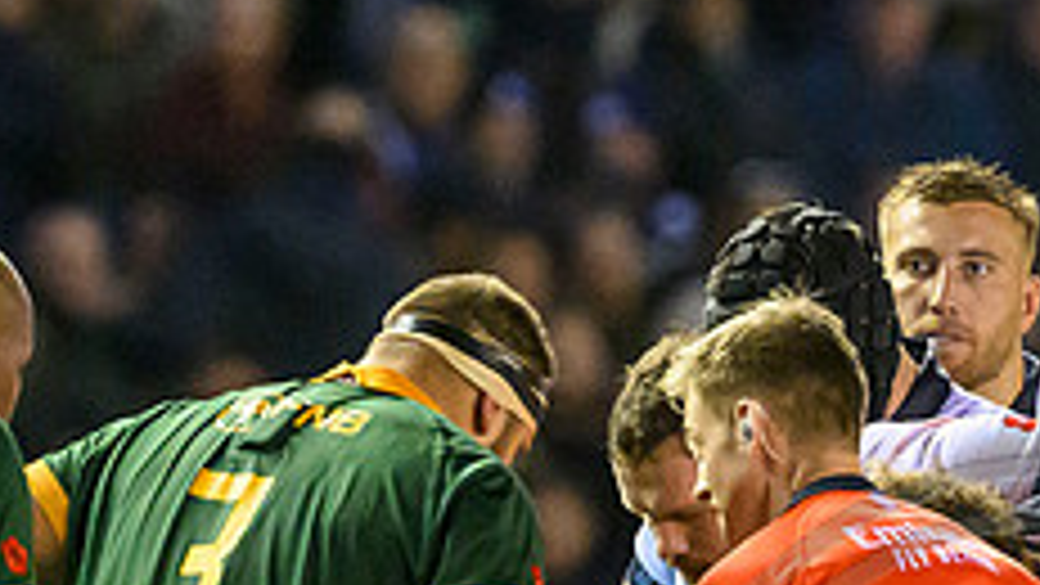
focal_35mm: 1798
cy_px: 893
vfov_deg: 0.7
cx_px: 1416
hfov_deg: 1.2
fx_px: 49589
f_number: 4
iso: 10000
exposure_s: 1/1000
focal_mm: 400
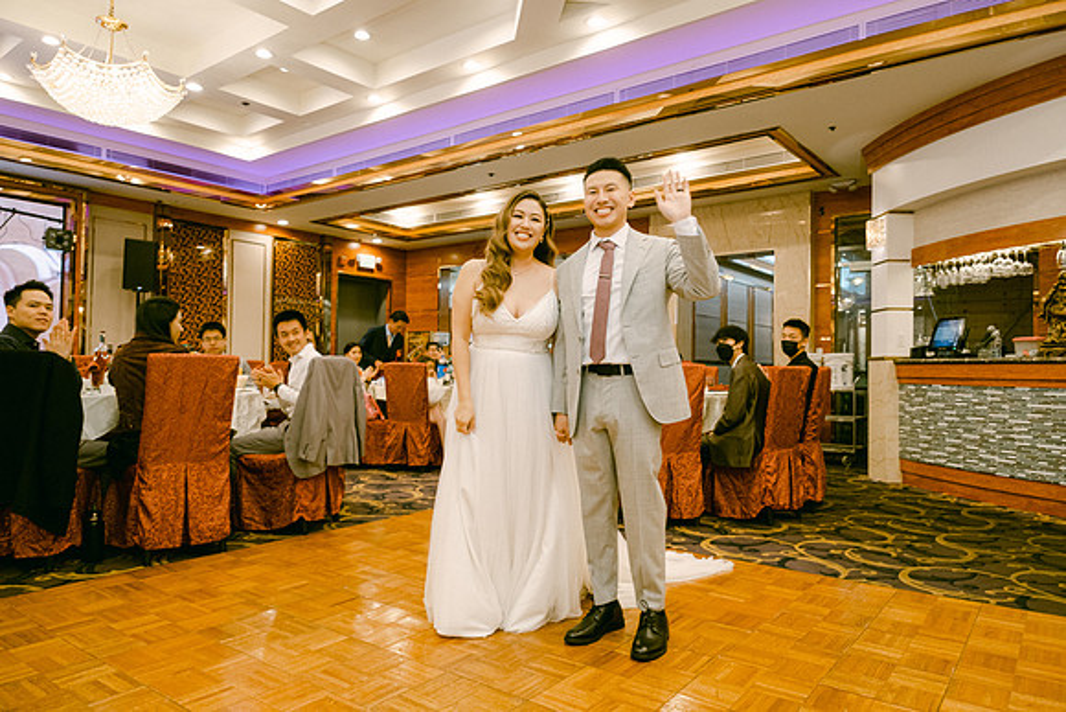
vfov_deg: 53.2
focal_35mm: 24
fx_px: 711
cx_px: 533
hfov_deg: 73.7
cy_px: 356
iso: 800
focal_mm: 16
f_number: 2.8
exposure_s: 1/125
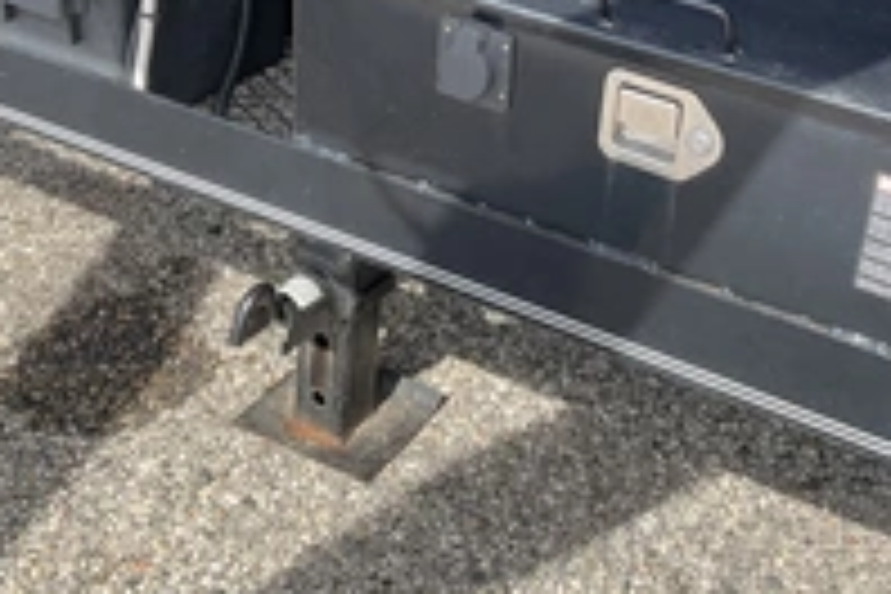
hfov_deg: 32.7
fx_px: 1510
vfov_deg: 21.7
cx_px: 549
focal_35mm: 61
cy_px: 50
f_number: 1.8
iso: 25
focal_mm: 3
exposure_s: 1/342
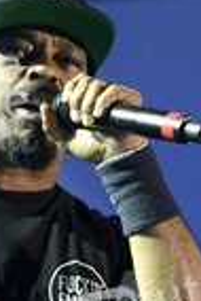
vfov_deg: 7.2
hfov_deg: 4.8
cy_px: 212
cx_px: -19
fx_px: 2398
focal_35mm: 287
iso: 3200
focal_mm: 102
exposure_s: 1/400
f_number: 3.5
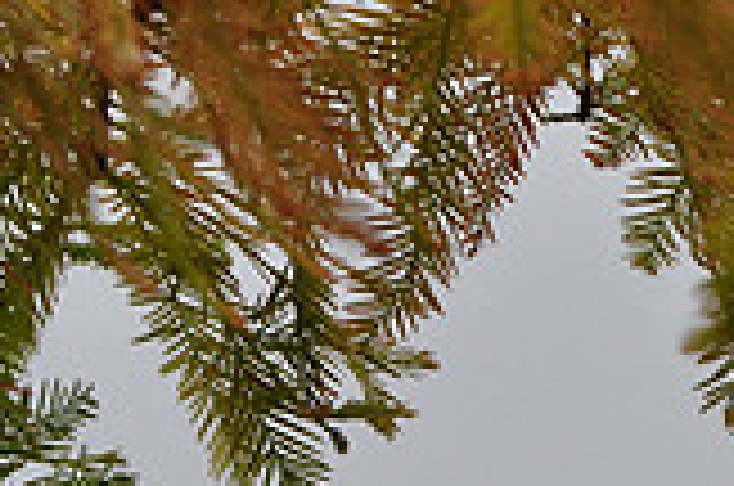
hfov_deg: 3.0
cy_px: 637
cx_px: 608
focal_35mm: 693
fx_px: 14102
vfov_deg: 2.0
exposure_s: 1/50
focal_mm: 130
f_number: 8
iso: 800
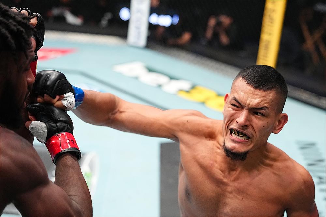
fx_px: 453
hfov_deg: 39.6
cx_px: 163
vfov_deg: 27.0
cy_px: 108
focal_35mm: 50
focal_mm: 50
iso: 5000
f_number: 2.2
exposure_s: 1/1600
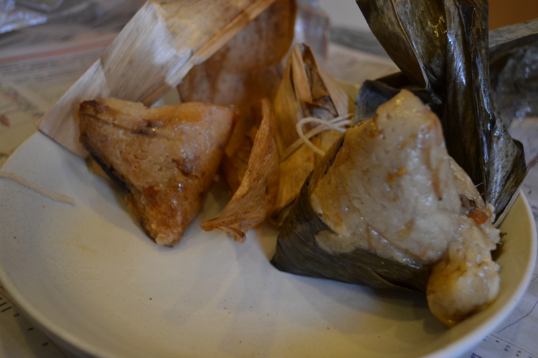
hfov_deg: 49.6
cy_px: 179
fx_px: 583
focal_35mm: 39
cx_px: 269
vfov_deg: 34.2
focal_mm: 26
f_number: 4.2
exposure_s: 1/60
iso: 560
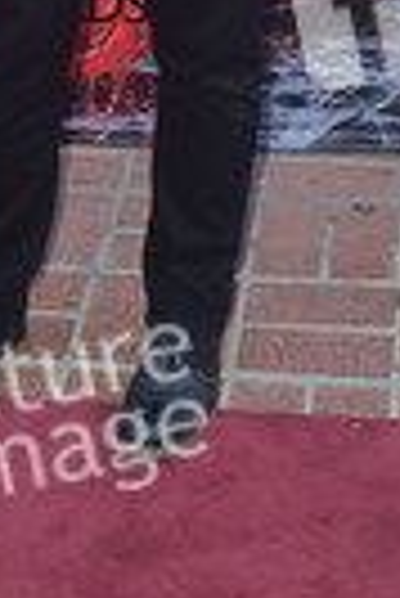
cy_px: -243
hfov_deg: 13.0
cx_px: 110
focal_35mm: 105
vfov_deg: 17.8
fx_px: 1745
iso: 250
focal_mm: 35
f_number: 6.3
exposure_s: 1/250
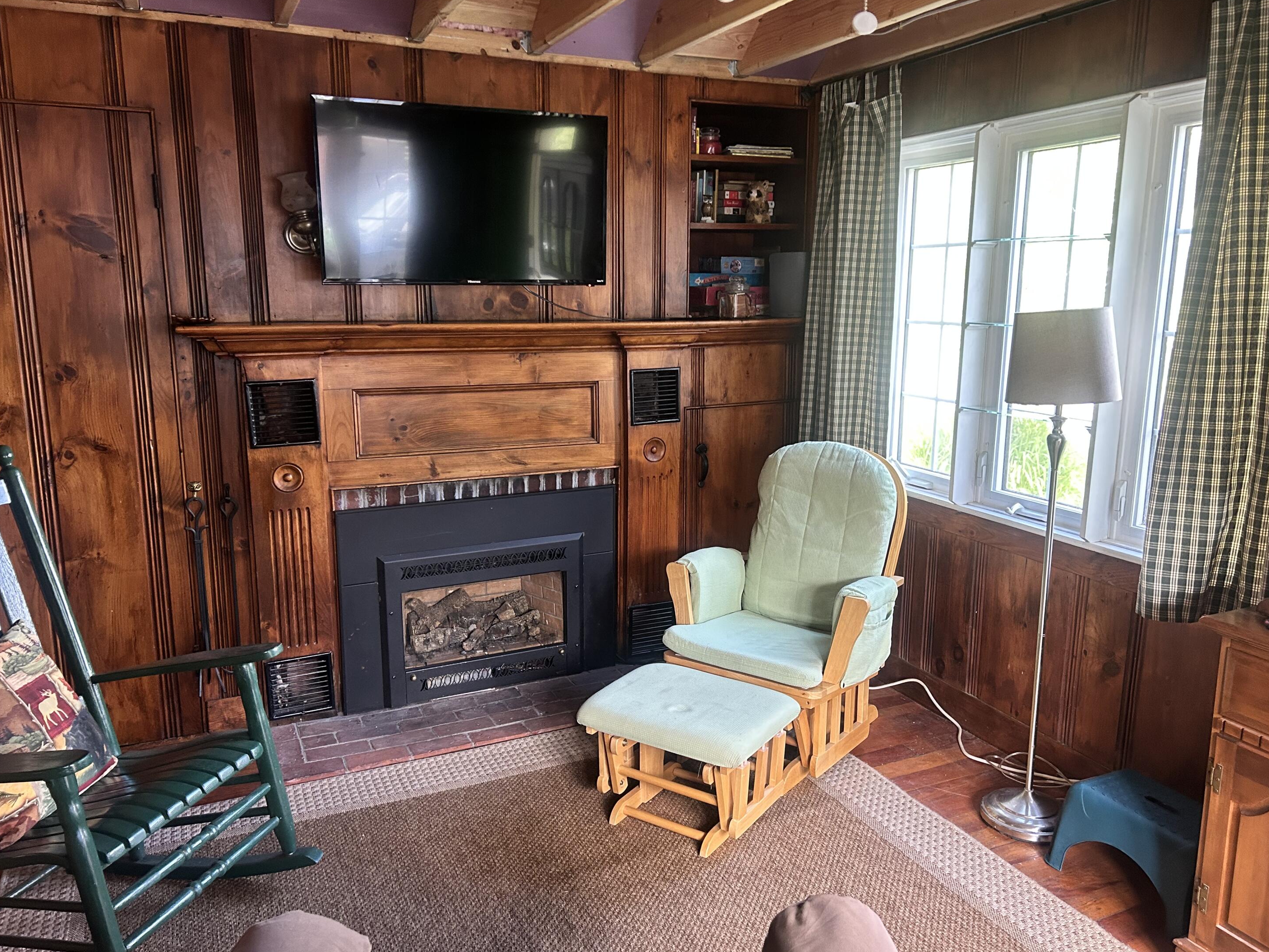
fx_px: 990
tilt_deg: -10.9
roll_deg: +0.0
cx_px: 647
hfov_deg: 65.3
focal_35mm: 27
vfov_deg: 51.4
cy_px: 474
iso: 250
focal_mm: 5.7
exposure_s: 1/60
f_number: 1.5
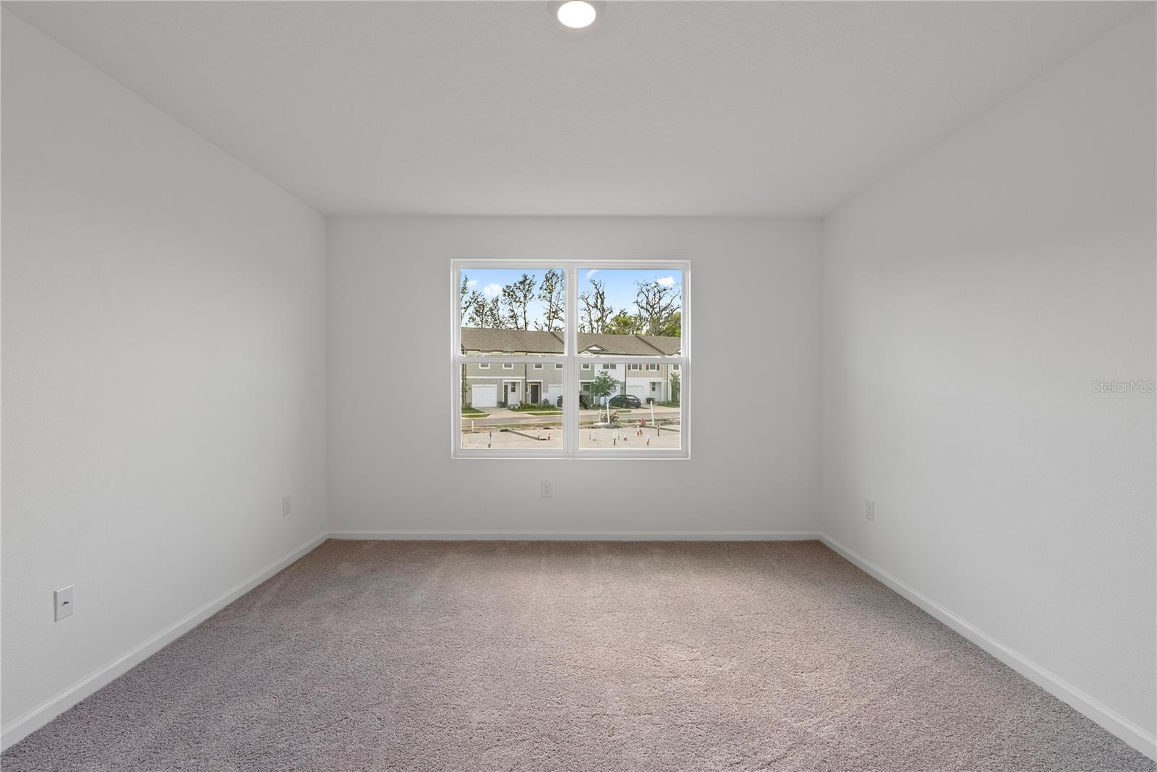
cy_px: 386
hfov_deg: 96.7
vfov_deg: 73.8
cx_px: 578
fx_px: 514
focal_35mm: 16
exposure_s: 1/6
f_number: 8
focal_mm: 16
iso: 400
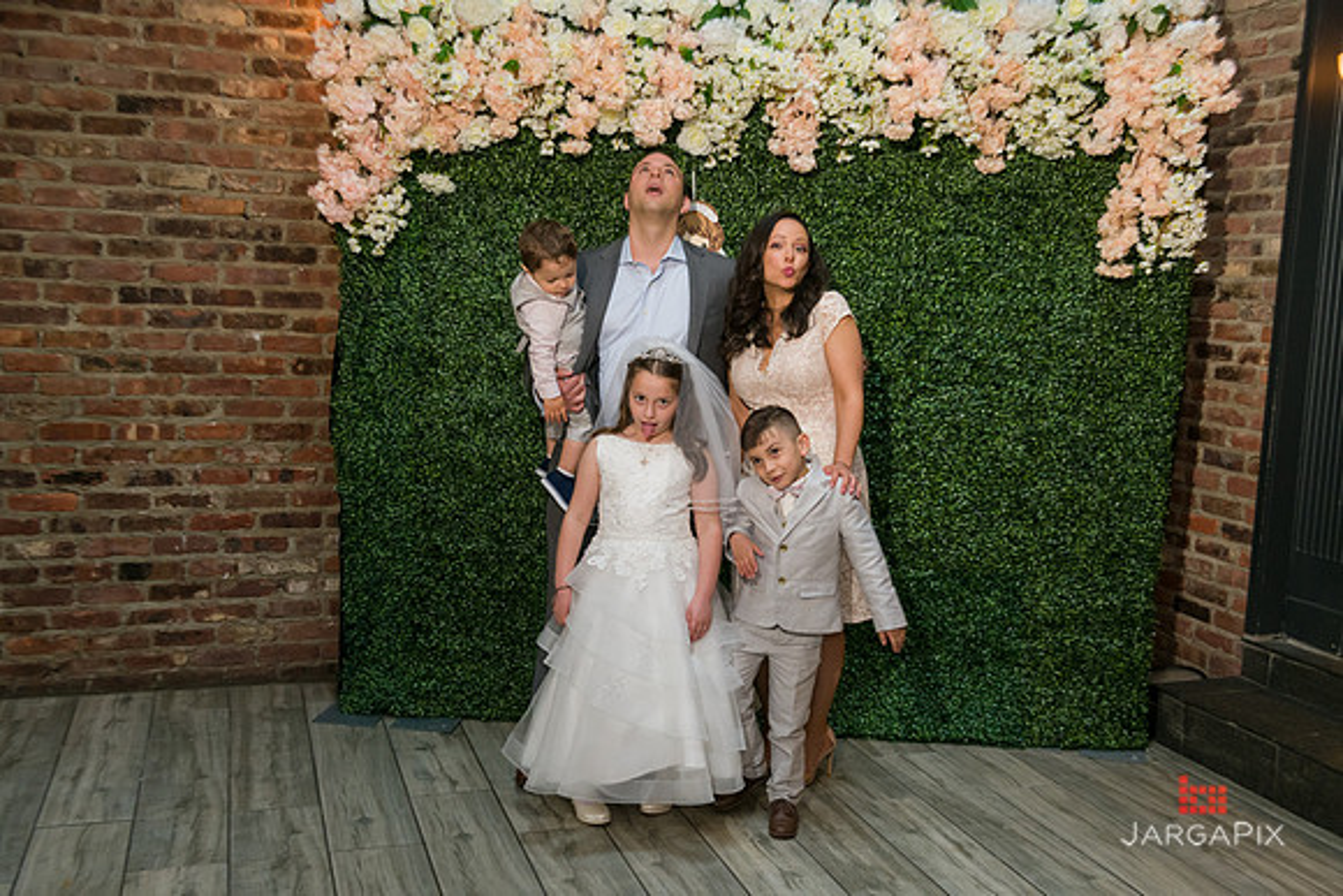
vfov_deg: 38.9
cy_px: 448
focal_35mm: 34
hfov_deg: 55.8
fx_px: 1269
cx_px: 672
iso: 1600
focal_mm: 34
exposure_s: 1/125
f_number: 5.6
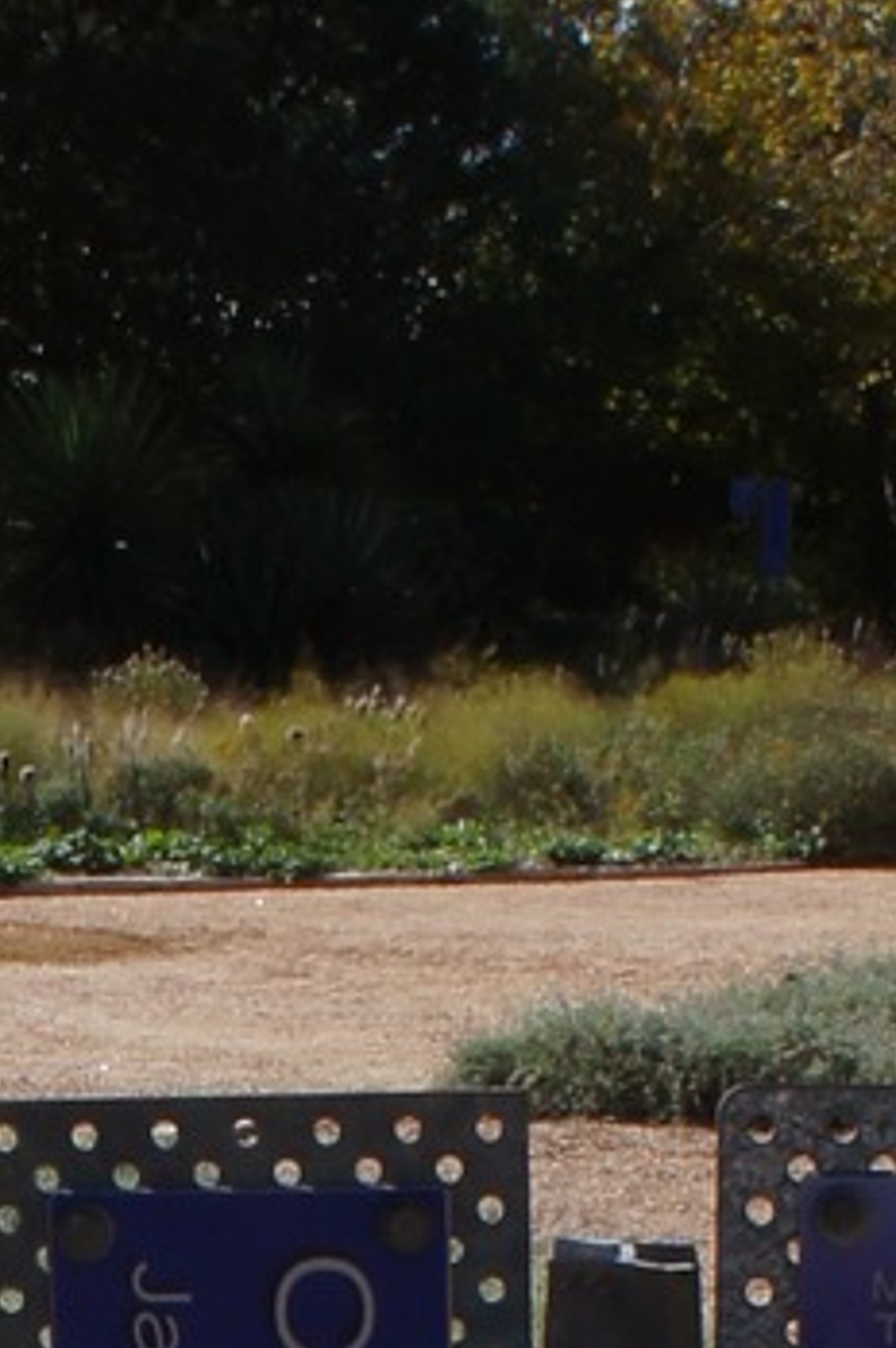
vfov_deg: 12.7
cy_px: 2167
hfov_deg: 9.0
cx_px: 41
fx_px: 5686
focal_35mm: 152
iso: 200
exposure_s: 1/250
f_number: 13
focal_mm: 16
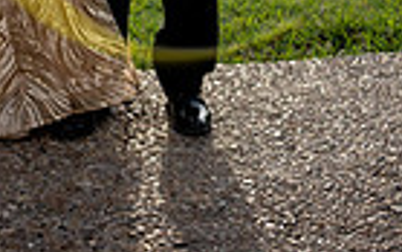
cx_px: 95
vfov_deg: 12.8
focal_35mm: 85
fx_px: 932
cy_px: -303
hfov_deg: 24.1
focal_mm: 20
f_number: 2.8
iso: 200
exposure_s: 1/1600
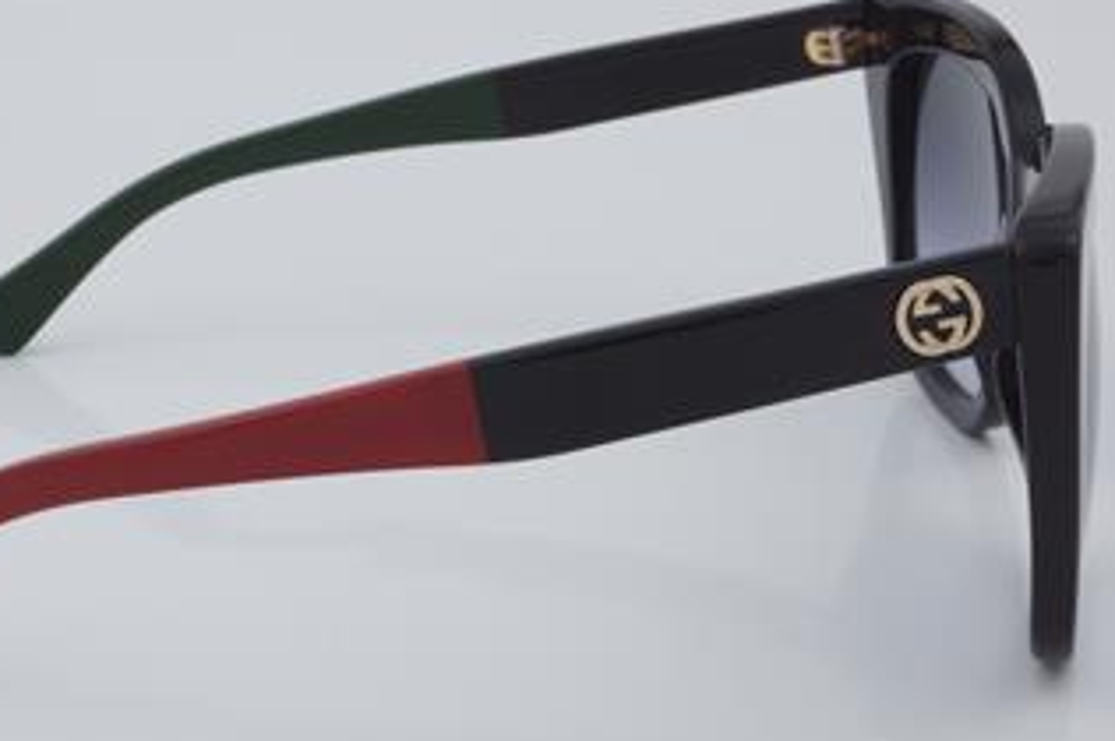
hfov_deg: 21.4
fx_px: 2939
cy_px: 332
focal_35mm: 95
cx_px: 434
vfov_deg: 14.4
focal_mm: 50
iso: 100
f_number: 32
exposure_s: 1/4
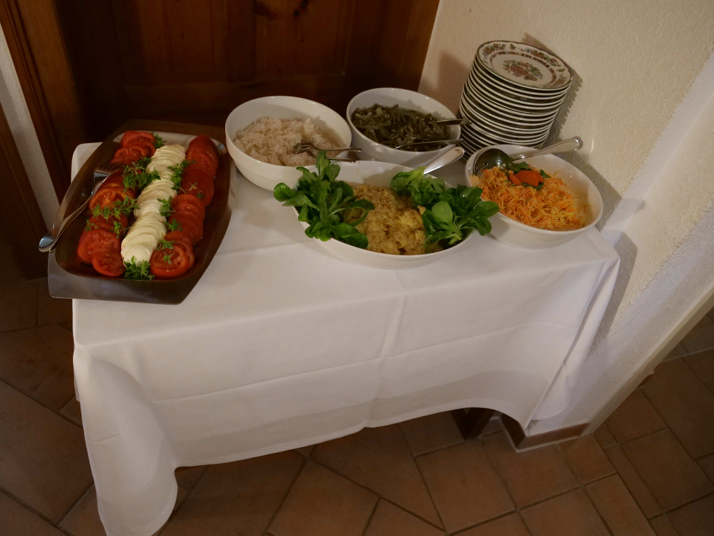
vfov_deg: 53.1
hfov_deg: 67.3
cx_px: 357
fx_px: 536
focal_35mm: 26
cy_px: 268
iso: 3200
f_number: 2.9
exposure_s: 1/60
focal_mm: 13
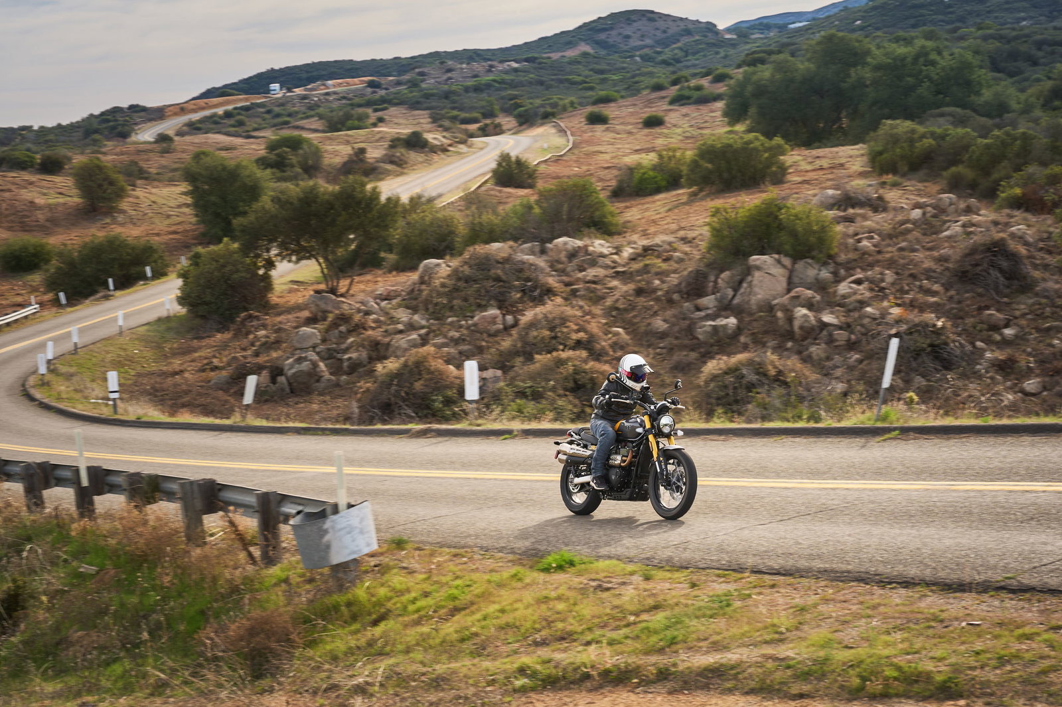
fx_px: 2005
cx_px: 531
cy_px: 354
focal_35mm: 68
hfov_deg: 29.7
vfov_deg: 20.0
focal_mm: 68
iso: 250
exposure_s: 1/500
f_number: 6.3
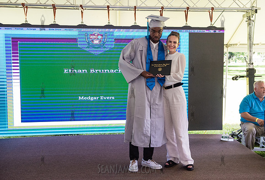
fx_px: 306
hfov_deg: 46.6
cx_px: 152
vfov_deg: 32.7
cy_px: 79
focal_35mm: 41
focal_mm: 36
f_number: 4
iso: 2500
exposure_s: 1/800
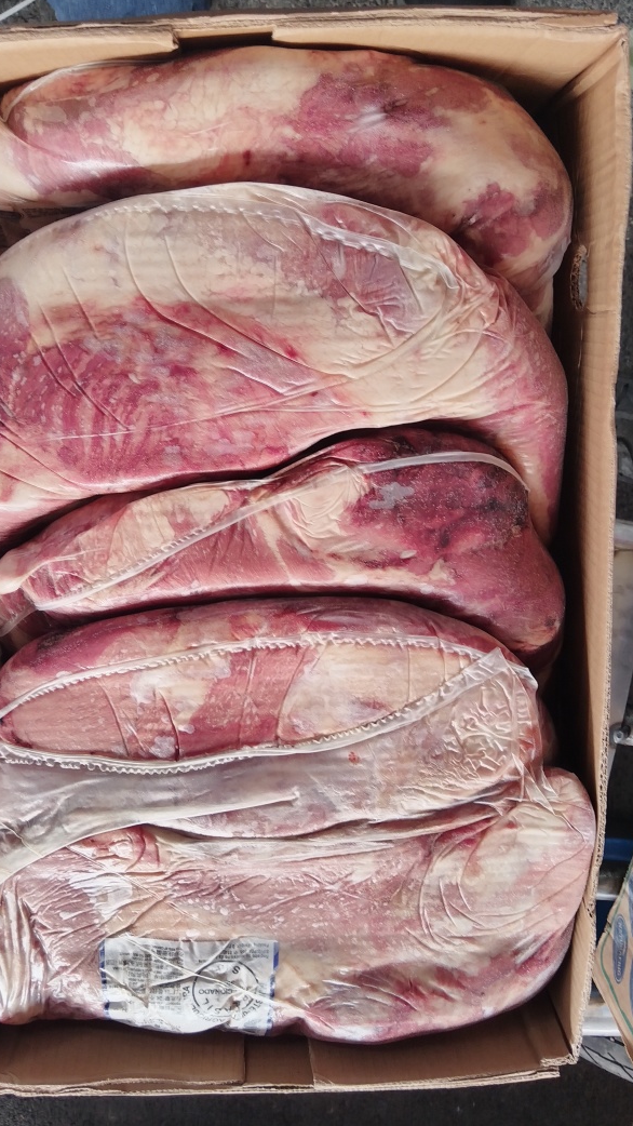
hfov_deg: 40.1
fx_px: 865
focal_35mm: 29
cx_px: 279
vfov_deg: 66.1
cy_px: 562
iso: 315
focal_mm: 4.95
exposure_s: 1/50
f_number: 1.9
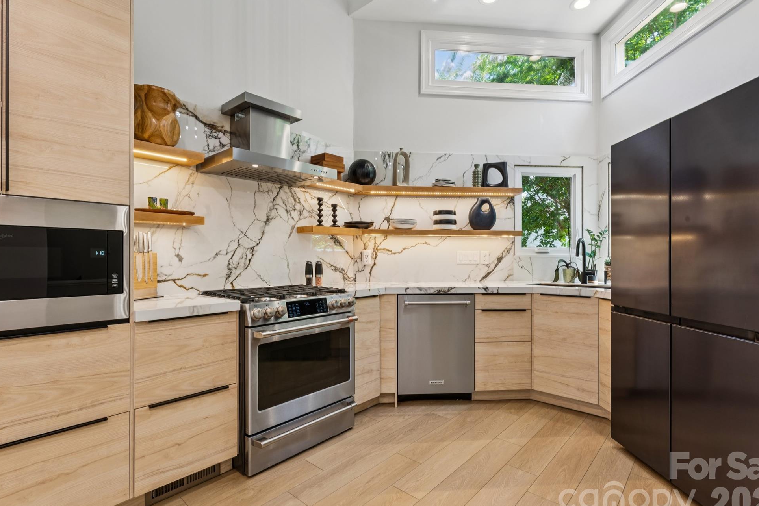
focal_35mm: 17
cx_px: 392
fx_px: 367
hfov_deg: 91.8
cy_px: 260
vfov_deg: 69.1
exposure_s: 1/2
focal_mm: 16.4
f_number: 13
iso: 100
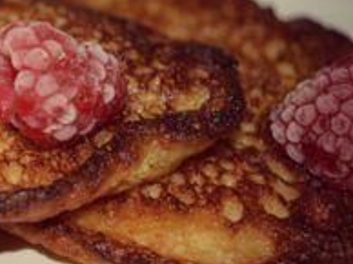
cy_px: 85
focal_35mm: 129
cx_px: -18
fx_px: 1314
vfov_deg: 11.5
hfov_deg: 15.0
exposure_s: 1/200
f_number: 4.5
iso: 100
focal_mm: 34
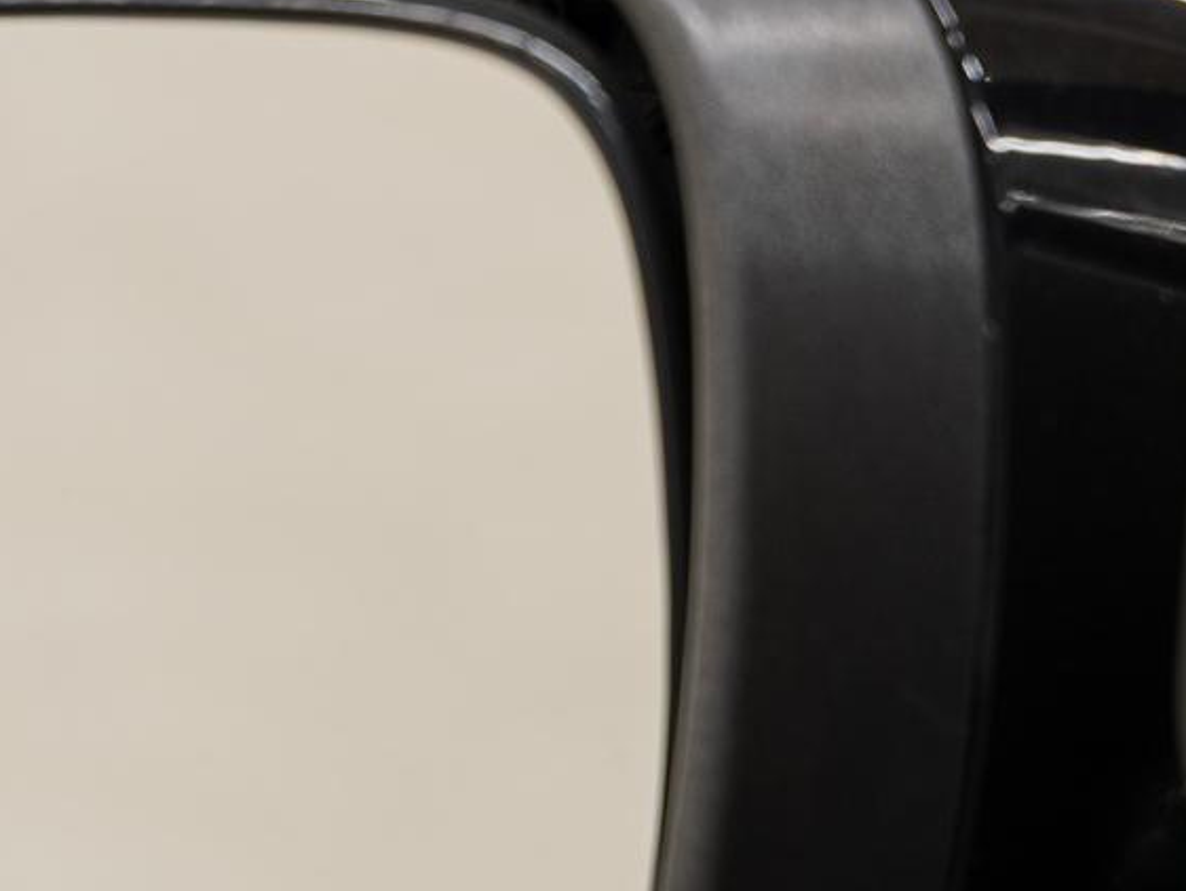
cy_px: 586
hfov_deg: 10.2
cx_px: -335
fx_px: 6512
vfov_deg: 7.8
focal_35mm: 190
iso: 100
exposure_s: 1/2.5
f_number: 5.6
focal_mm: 70
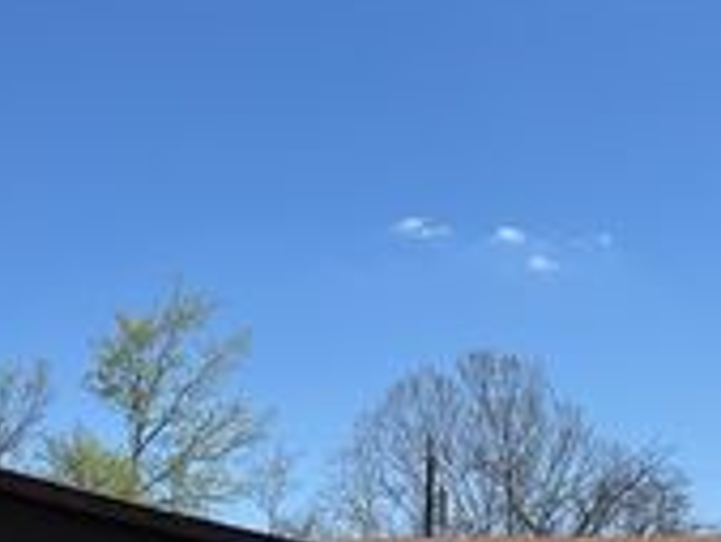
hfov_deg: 25.2
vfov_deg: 17.9
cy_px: 711
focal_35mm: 77
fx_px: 1605
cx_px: 226
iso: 50
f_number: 1.5
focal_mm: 5.7
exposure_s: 1/4630
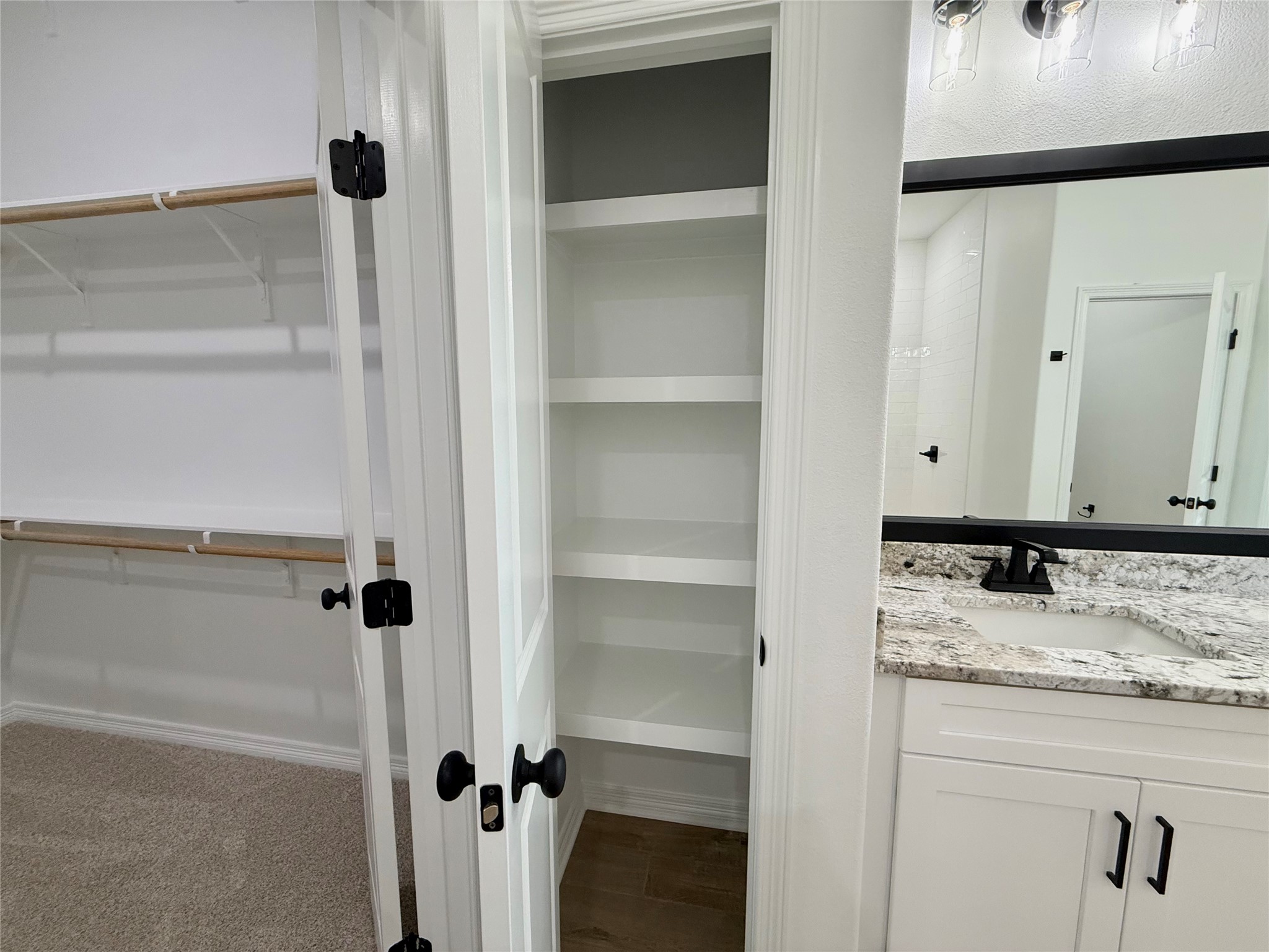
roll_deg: +0.1
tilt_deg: -6.4
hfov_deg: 102.1
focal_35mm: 14
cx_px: 634
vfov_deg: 85.7
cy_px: 476
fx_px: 513
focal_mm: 2.22
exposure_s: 1/120
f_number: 2.2
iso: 200
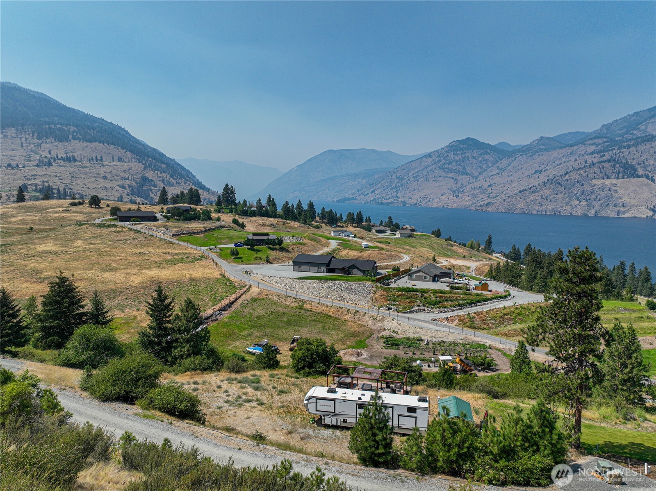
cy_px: 246
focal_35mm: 24
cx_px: 328
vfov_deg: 56.8
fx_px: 455
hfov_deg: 71.6
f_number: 2.8
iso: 110
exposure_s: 1/2000
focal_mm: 12.29
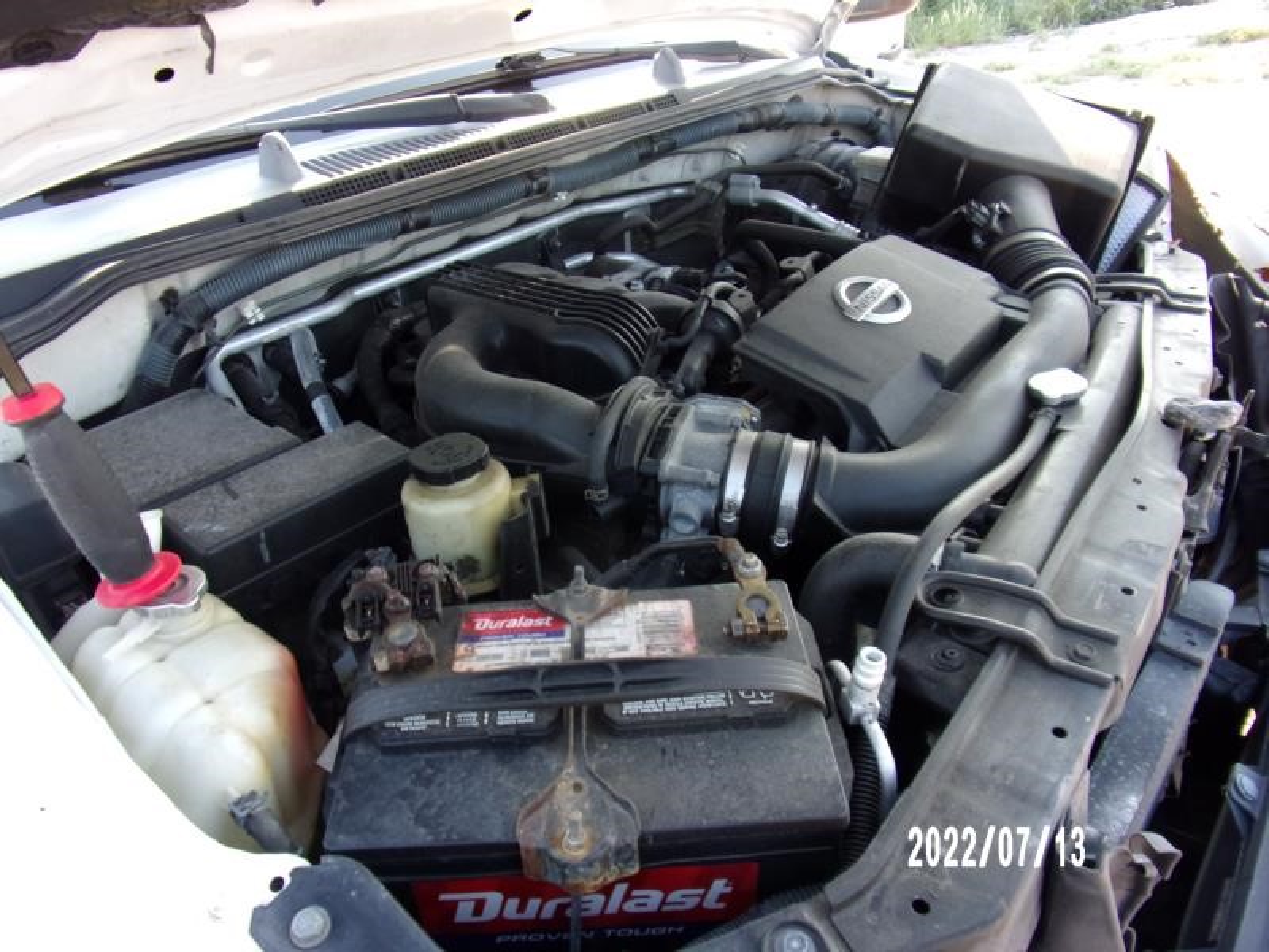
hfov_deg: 71.6
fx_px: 880
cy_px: 476
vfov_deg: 56.8
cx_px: 634
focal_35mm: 24
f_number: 3.3
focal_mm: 4.3
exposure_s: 1/80
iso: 80
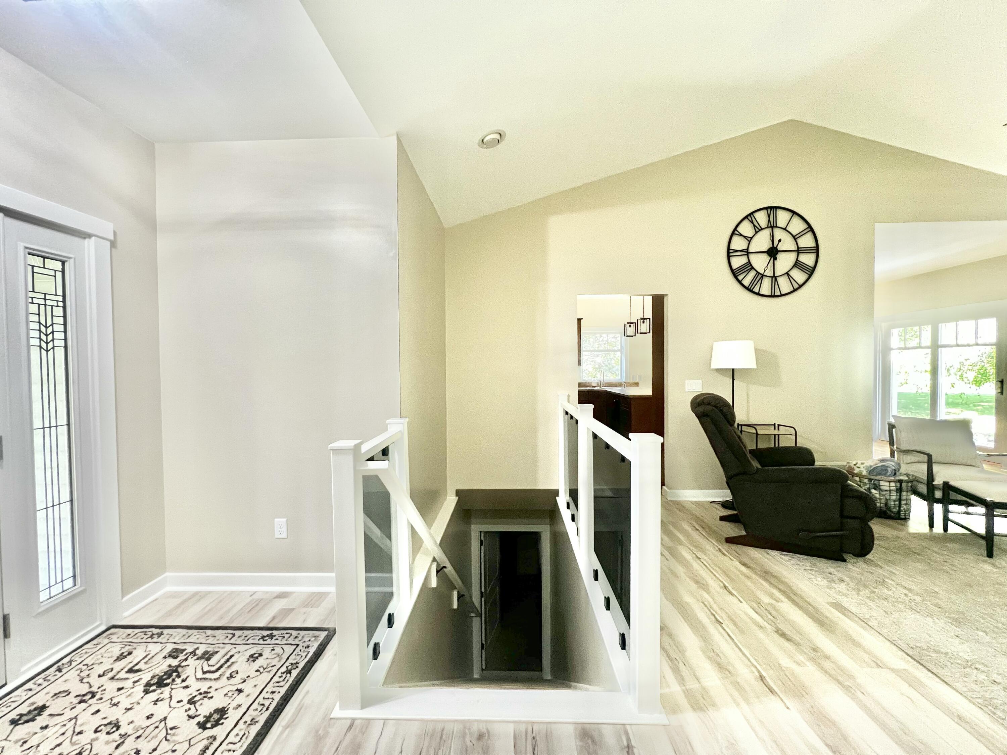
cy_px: 378
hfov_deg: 106.2
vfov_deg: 89.9
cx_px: 504
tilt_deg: -2.2
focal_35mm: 13
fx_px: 378
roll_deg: +0.2
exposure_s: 1/60
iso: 320
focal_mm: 1.57
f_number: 1.8
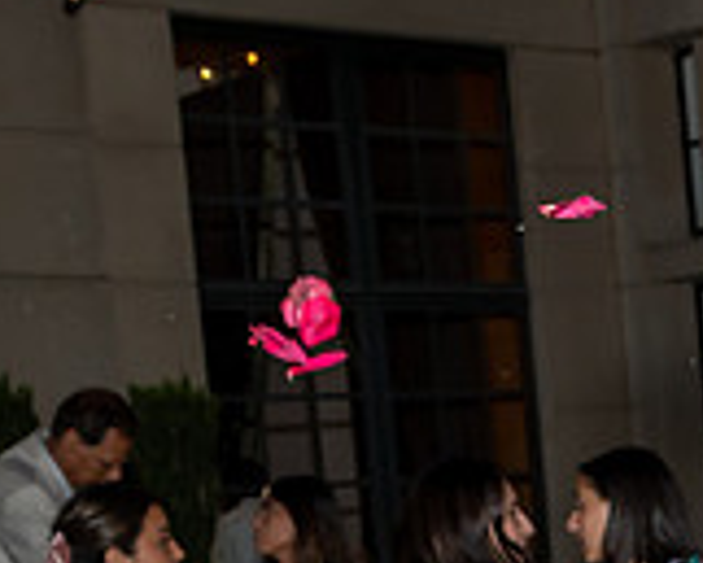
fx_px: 2144
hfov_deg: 18.1
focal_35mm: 103
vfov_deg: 14.5
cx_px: 732
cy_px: 684
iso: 500
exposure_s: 1/250
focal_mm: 17
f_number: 5.6
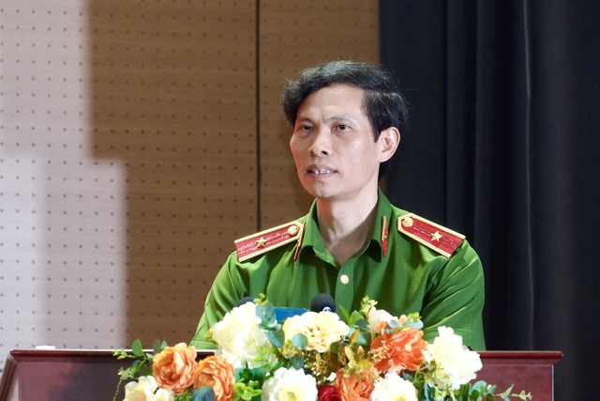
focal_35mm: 240
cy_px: 200
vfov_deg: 5.7
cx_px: 300
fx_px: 4001
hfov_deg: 8.6
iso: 8000
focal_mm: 240
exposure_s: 1/160
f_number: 9
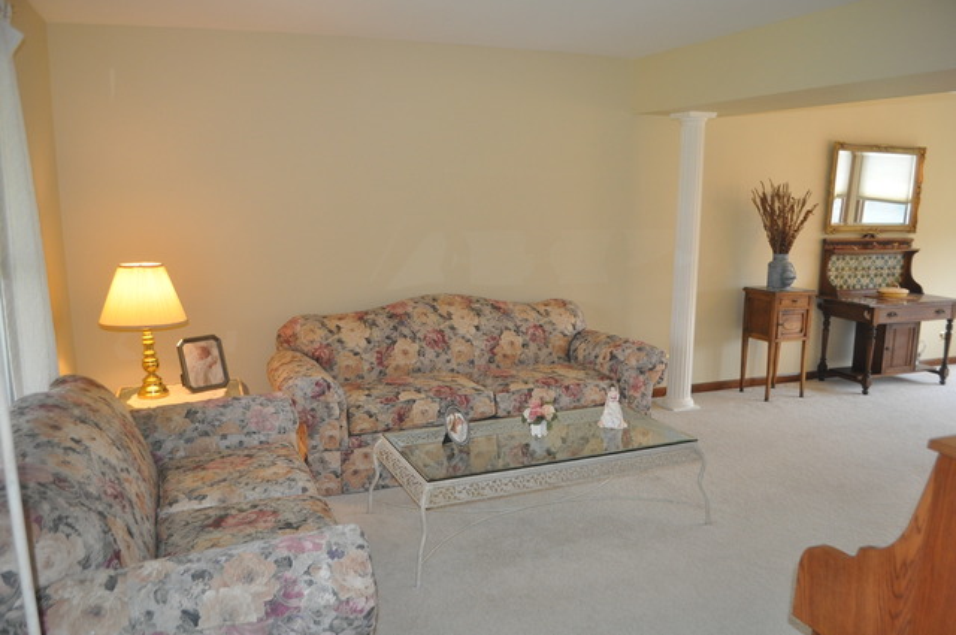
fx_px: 716
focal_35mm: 27
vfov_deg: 47.8
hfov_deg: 67.4
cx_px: 478
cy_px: 318
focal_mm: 18
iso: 800
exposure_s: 1/125
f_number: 3.5
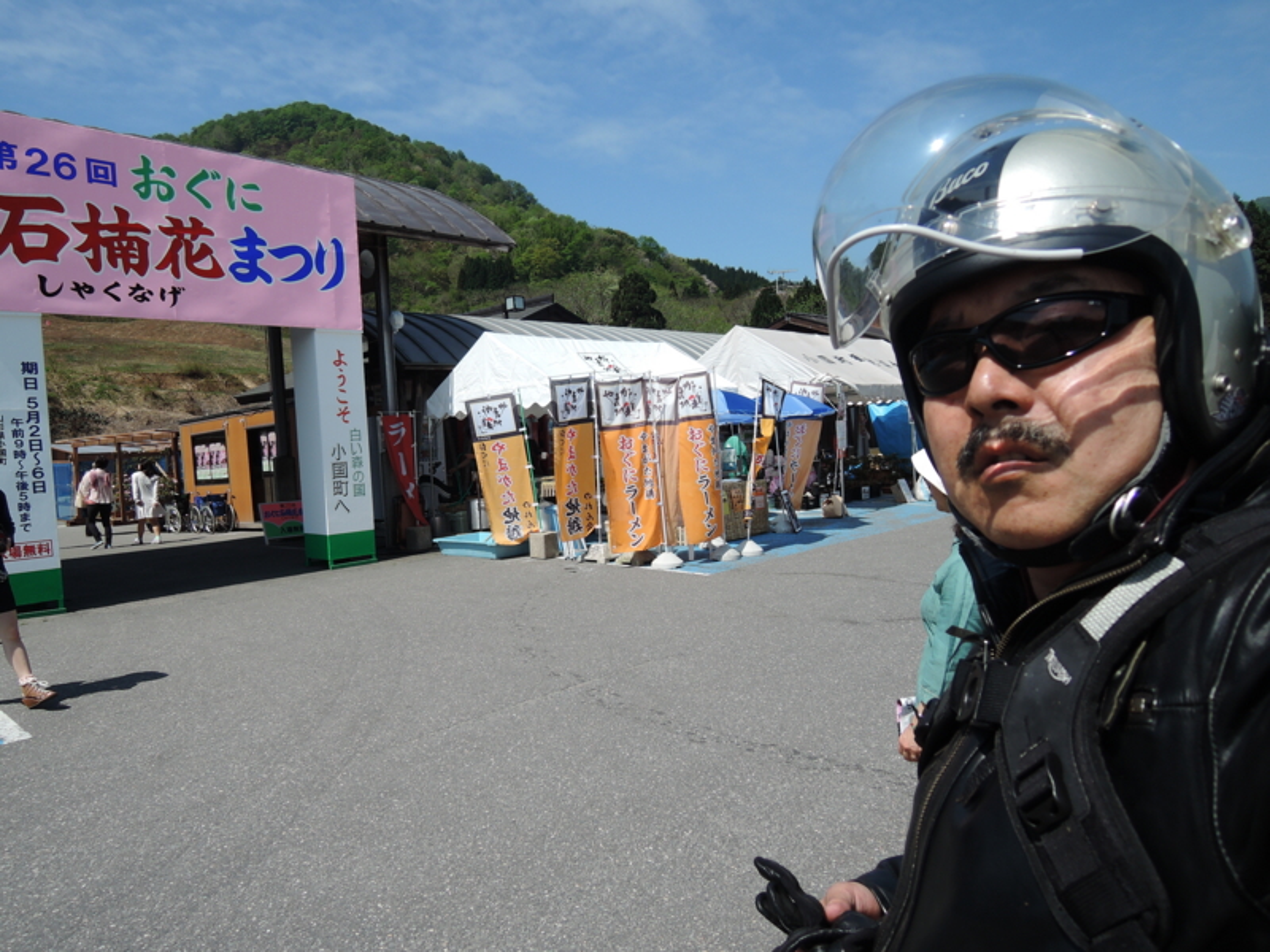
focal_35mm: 24
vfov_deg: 56.8
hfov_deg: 71.6
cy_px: 476
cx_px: 635
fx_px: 881
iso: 80
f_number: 2.8
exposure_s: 1/250
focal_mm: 5.1
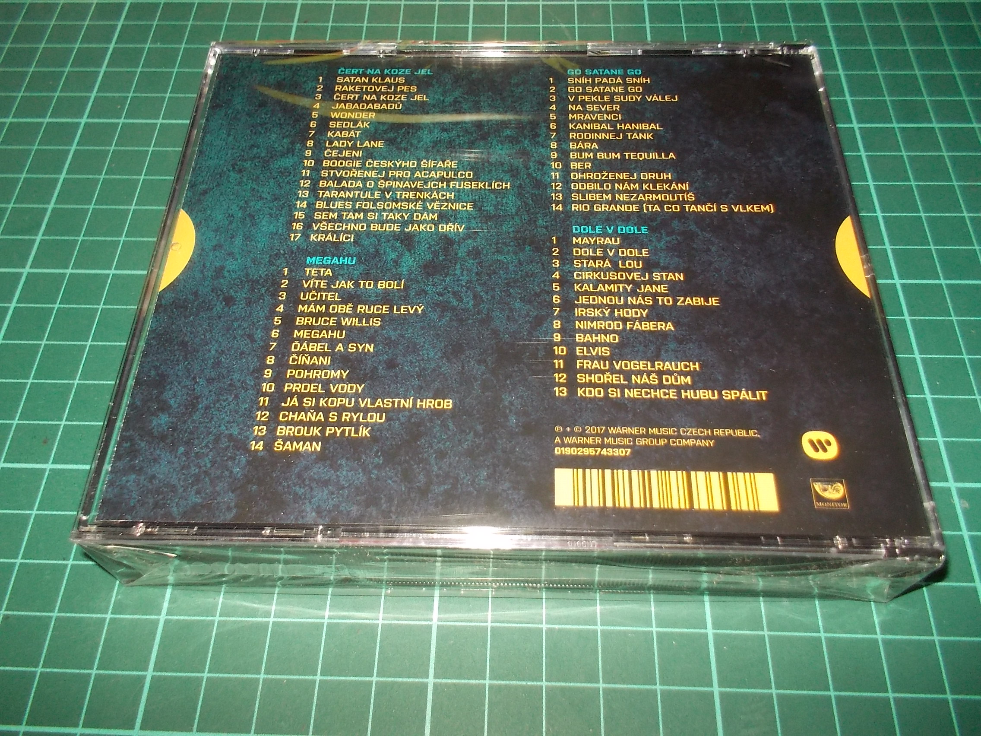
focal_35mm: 29
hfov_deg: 61.7
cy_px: 368
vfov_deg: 48.2
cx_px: 490
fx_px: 822
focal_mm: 4.1
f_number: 3.3
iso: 200
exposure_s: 1/30
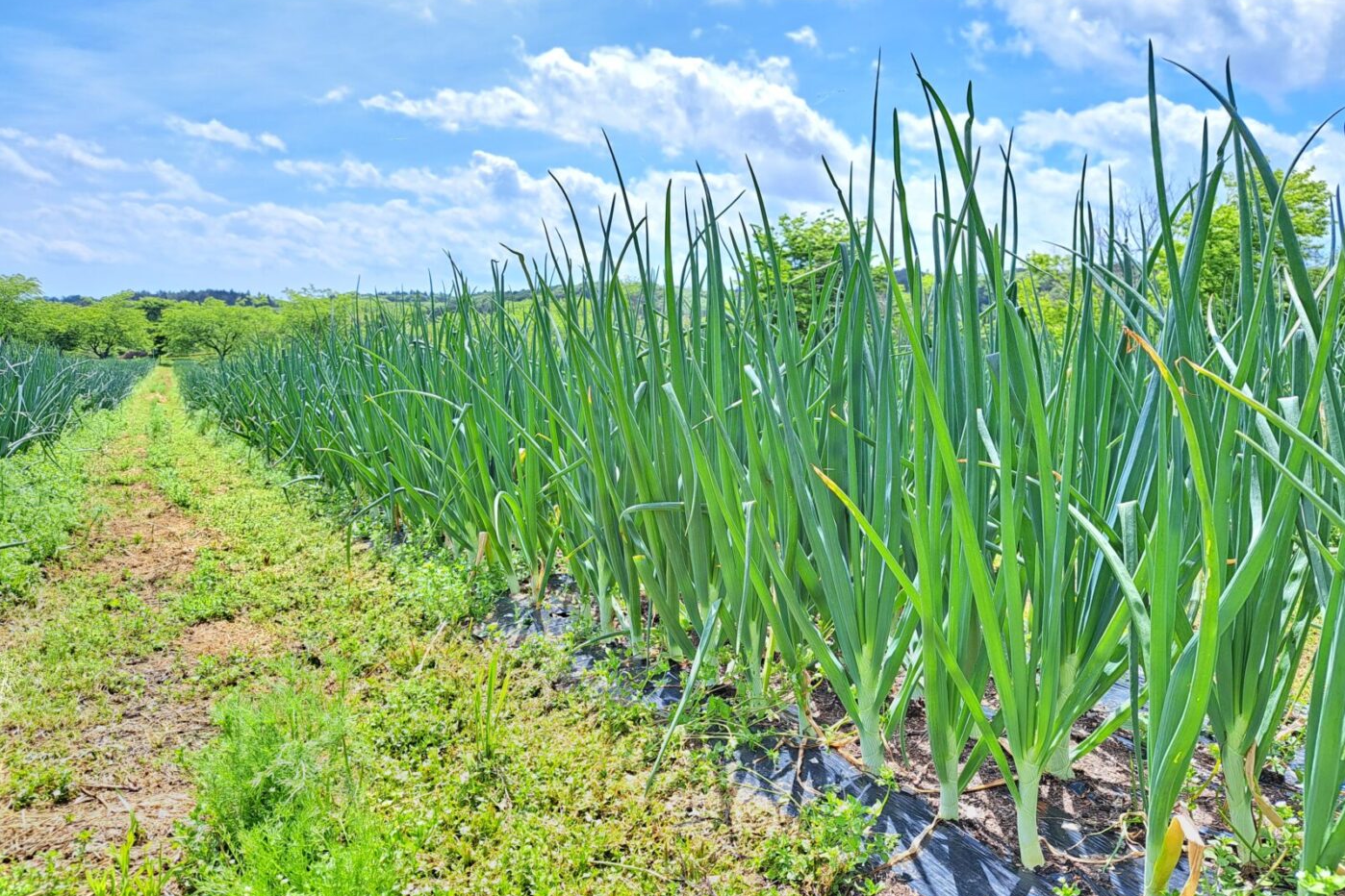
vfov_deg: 51.3
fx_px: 934
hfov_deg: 71.5
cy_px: 476
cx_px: 672
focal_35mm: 25
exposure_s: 1/319
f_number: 1.8
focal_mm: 5.23
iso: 50
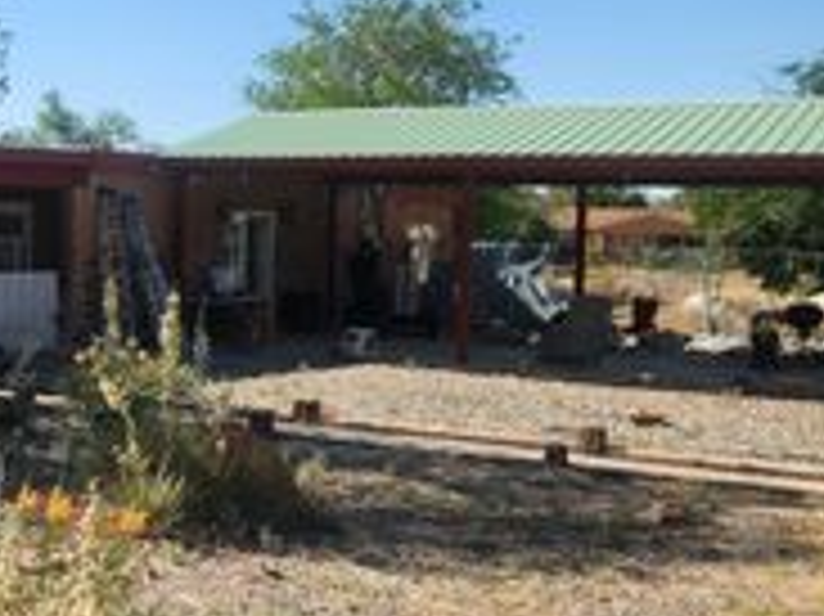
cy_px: 241
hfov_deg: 28.9
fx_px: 1499
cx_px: 9
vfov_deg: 23.2
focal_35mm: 63
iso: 20
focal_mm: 5.4
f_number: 1.8
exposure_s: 1/1336
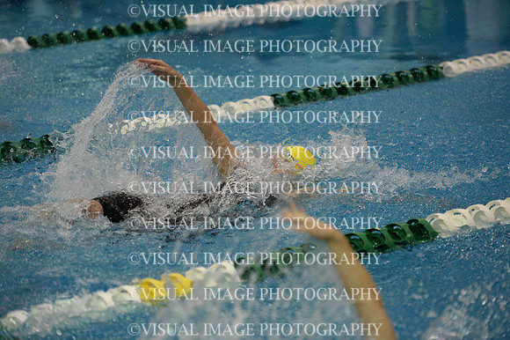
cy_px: 170
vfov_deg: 9.8
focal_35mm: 140
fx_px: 1982
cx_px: 255
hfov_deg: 14.7
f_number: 2.8
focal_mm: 140
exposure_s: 1/800
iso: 6400
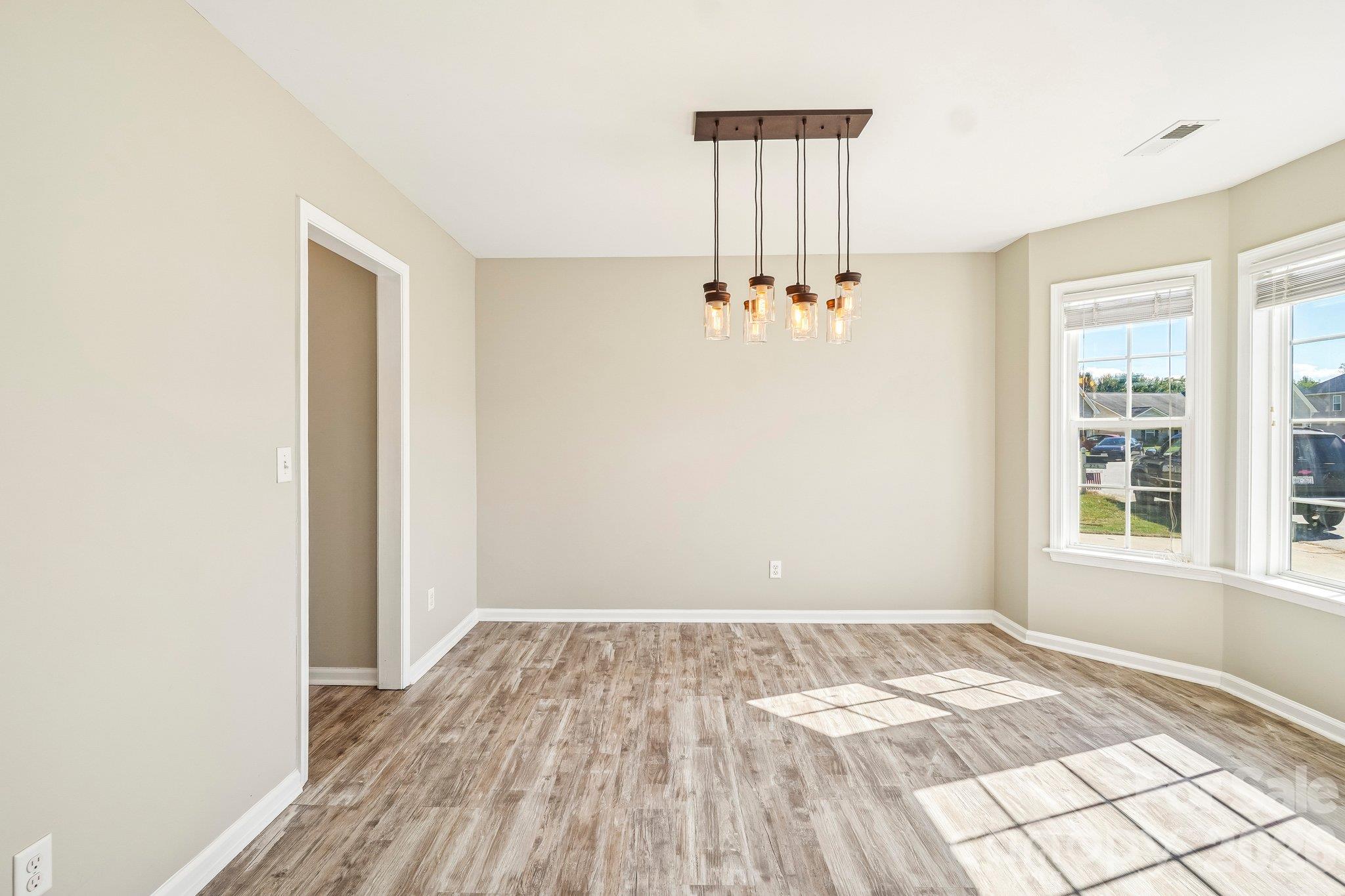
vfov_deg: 77.3
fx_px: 560
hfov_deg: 100.4
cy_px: 448
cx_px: 672
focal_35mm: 15
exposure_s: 1/40
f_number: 8
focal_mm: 10
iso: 100
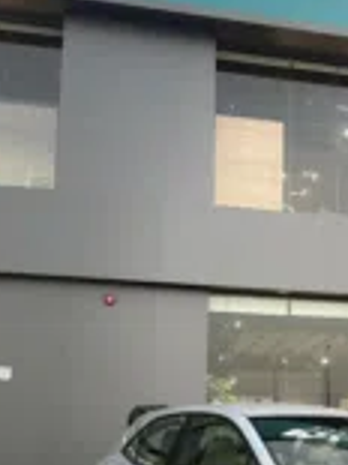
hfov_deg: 22.6
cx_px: 354
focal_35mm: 62
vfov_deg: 30.6
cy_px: 357
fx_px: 832
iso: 80
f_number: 1.78
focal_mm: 6.76
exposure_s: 1/216
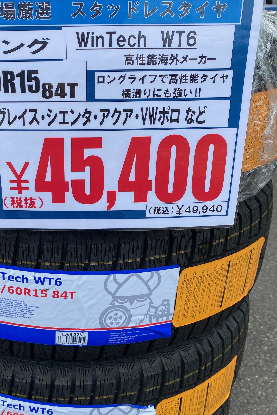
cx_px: 79
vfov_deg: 46.9
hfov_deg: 32.2
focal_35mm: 41
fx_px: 473
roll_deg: -0.4
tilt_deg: -28.4
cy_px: 264
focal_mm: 4.2
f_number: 1.8
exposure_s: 1/949
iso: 32
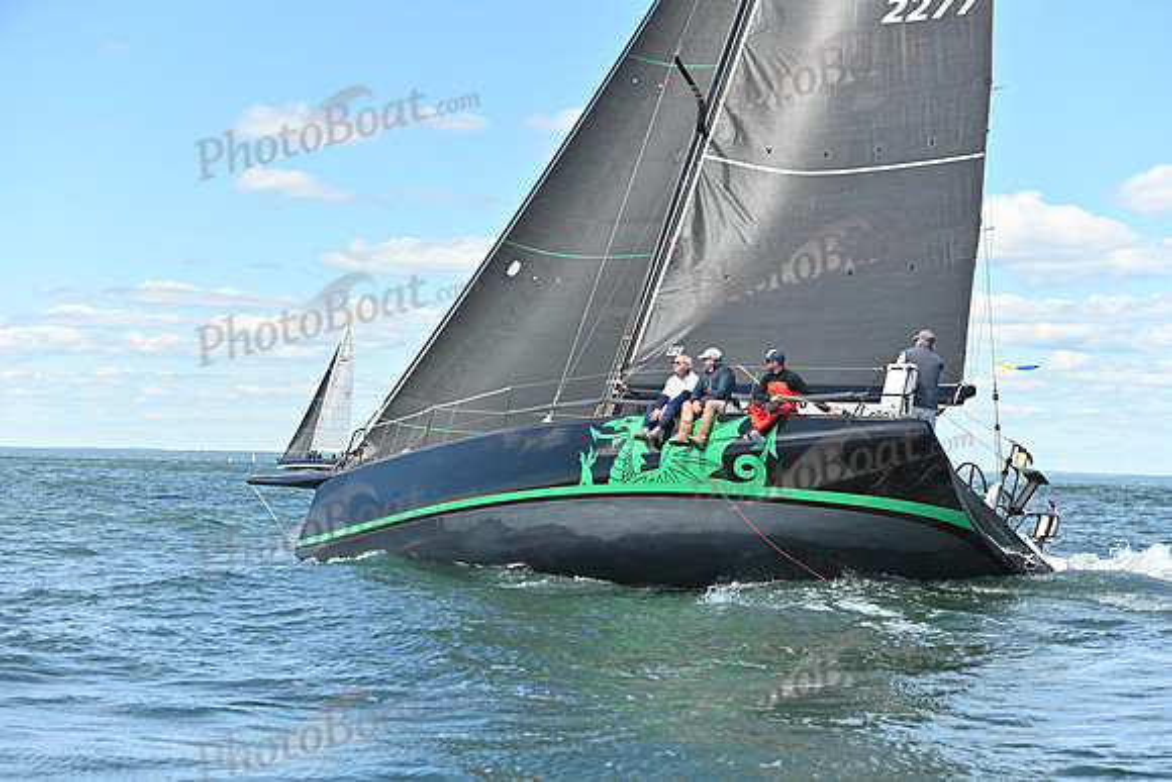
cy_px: 391
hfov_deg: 28.8
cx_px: 586
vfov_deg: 19.5
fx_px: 2279
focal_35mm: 70
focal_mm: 70
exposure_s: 1/1600
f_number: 4.5
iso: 320
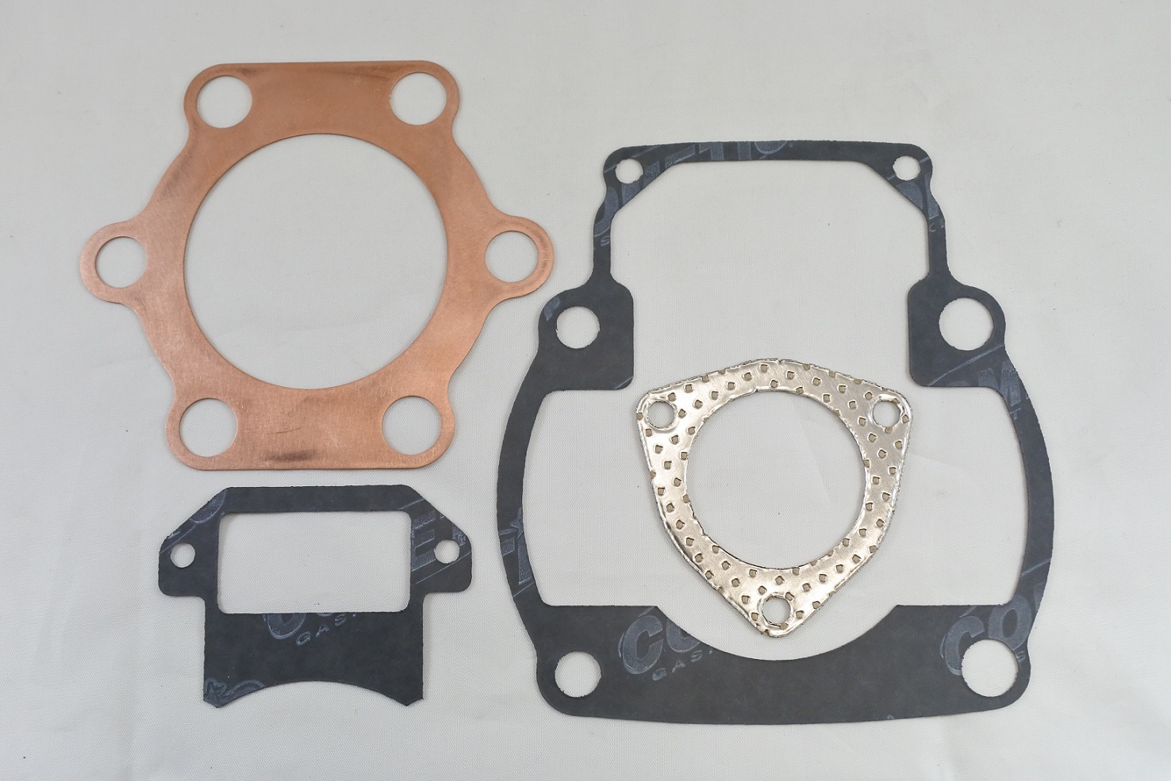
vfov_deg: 38.9
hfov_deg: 55.8
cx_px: 586
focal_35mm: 34
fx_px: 1106
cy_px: 390
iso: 400
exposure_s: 1/200
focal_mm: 12.6
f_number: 3.8
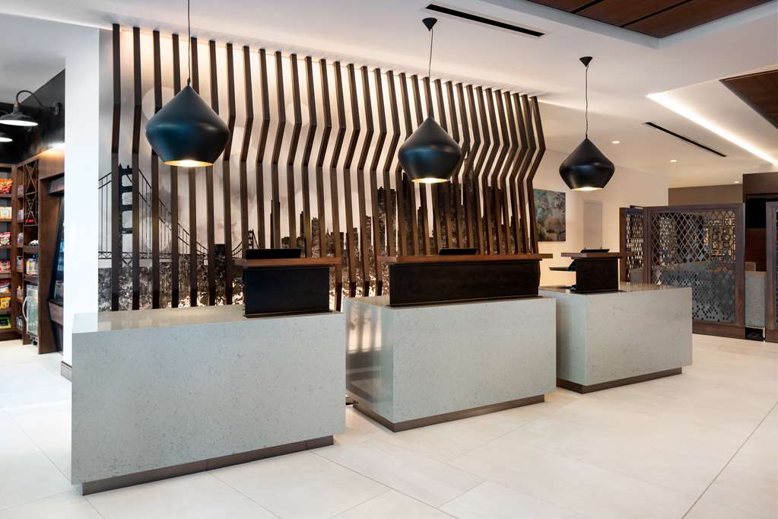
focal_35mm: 24
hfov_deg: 73.7
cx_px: 389
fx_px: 519
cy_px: 260
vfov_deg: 53.1
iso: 100
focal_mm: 24
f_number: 11
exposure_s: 2
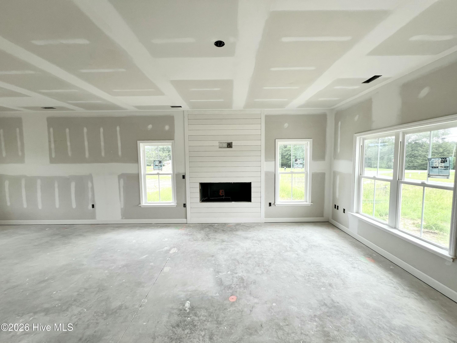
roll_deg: +1.0
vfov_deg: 89.9
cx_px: 228
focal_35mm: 13
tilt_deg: -3.6
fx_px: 172
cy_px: 172
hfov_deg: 106.2
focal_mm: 1.57
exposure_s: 1/153
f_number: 1.8
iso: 32
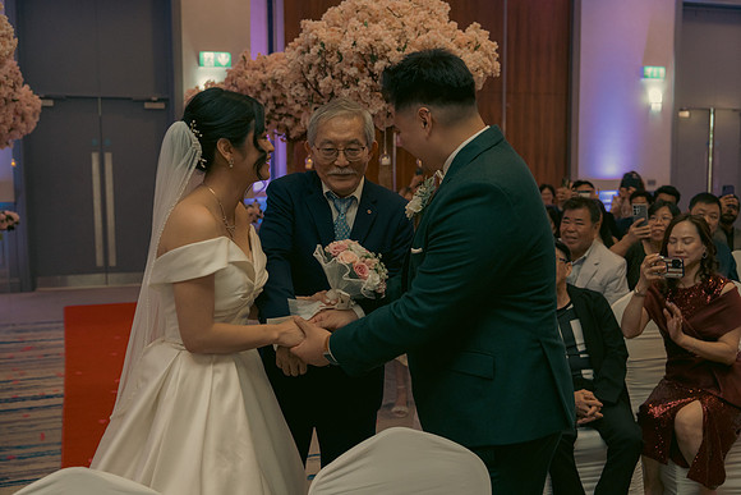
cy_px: 248
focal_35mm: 40
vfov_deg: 33.4
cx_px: 370
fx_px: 823
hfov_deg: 48.4
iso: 2500
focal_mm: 40
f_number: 3.5
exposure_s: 1/160
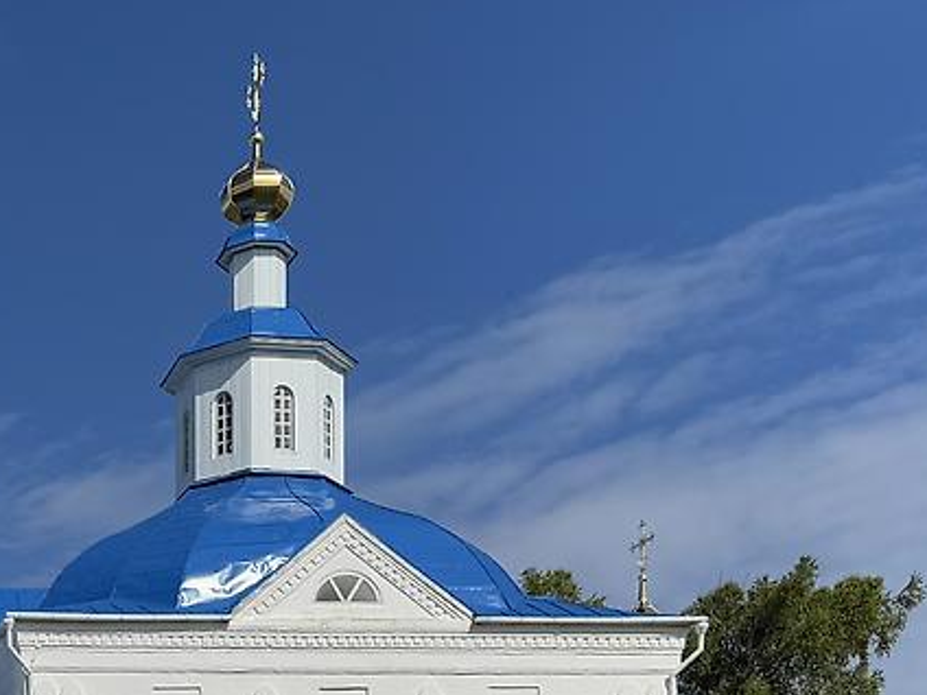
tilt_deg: +14.0
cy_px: 575
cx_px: -146
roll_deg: +0.7
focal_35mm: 68
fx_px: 1821
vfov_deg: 21.3
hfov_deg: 25.9
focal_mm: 6.76
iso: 80
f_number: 1.78
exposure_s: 1/12346
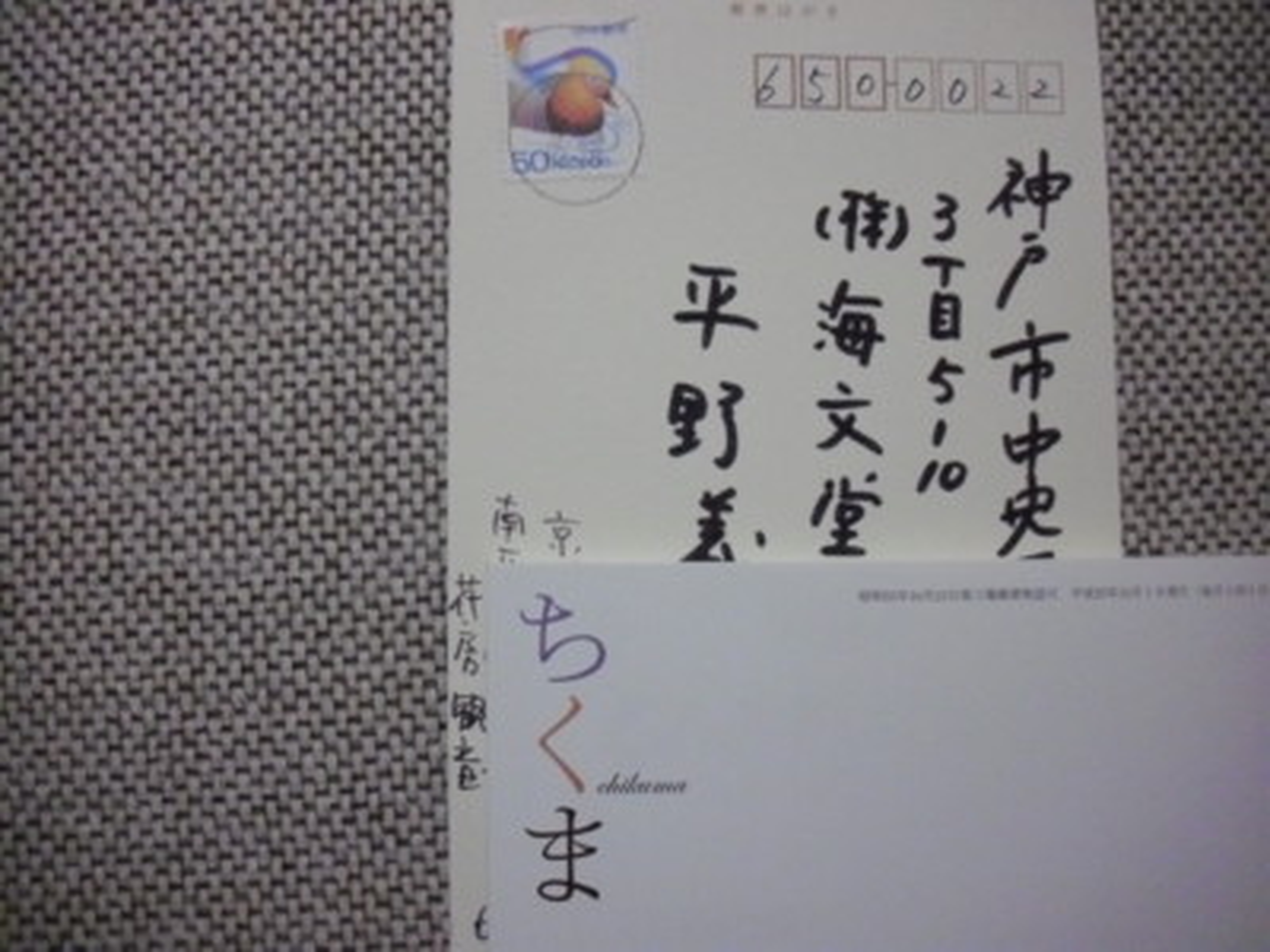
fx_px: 1394
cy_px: 476
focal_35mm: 38
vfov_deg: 37.7
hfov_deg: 49.0
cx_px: 635
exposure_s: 1/80
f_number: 2.8
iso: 800
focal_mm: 6.2
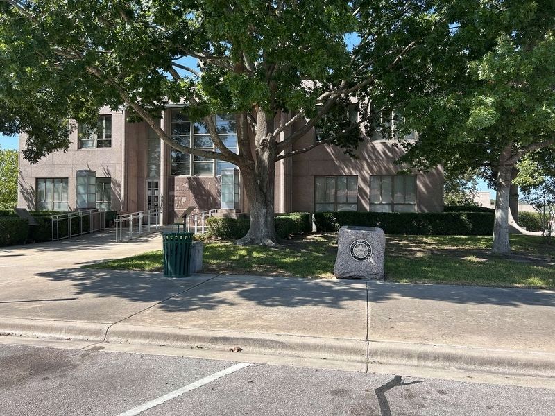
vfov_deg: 53.1
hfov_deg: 67.3
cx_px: 278
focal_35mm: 26
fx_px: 417
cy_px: 208
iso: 50
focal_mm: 5.7
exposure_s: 1/2513
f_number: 1.5
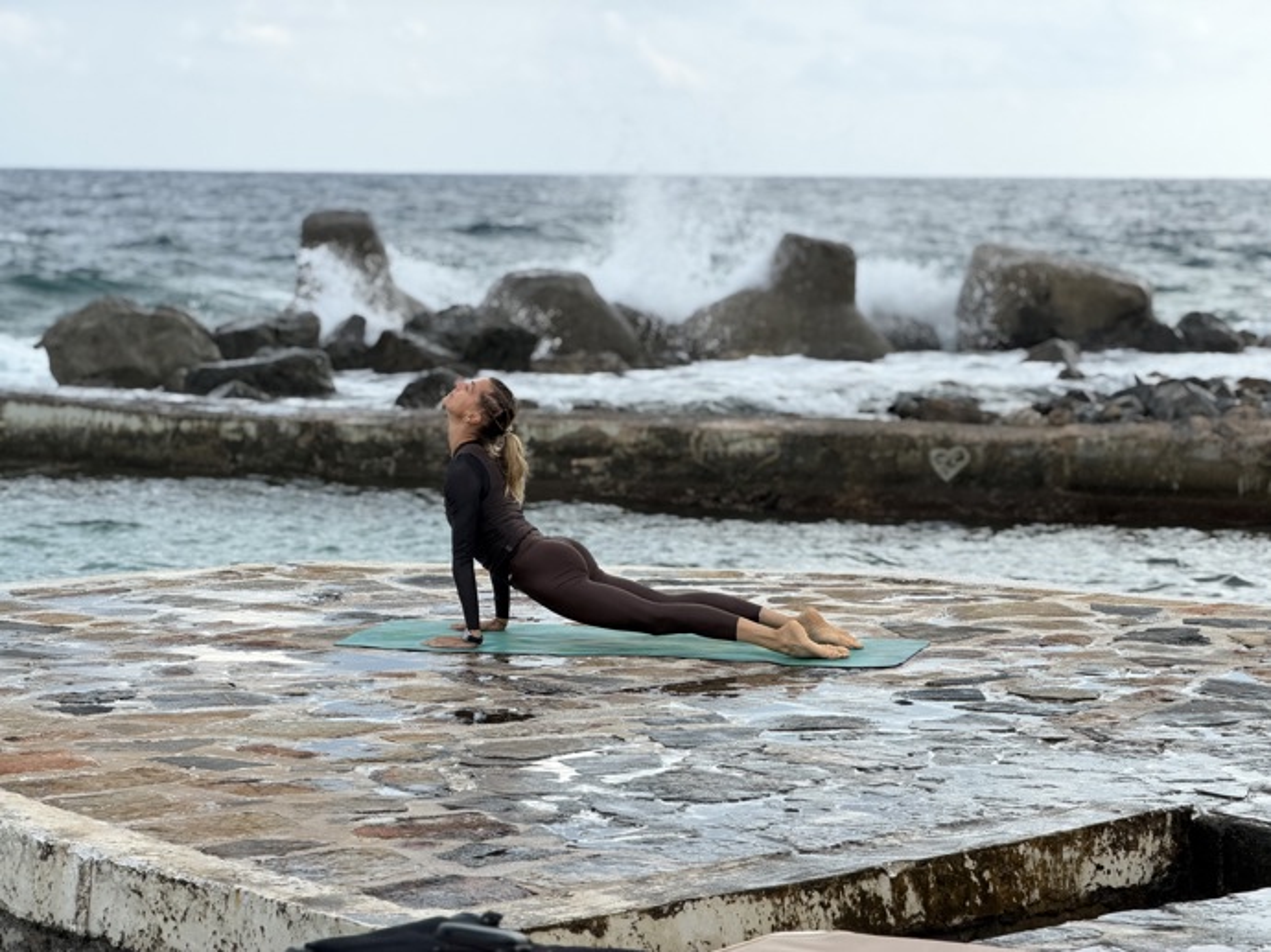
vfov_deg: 14.8
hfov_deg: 19.6
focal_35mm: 100
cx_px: 636
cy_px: 476
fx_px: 3670
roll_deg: -0.6
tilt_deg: -4.3
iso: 50
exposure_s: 1/569
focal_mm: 16.89
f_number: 2.8
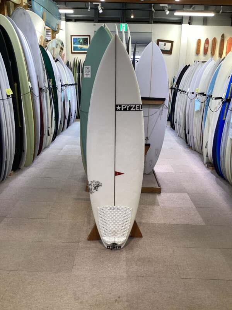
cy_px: 155
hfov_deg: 45.4
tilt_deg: -15.1
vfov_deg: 58.4
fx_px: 277
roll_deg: -1.3
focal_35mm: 31
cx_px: 116
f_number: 2.4
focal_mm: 3.3
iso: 64
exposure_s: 1/50
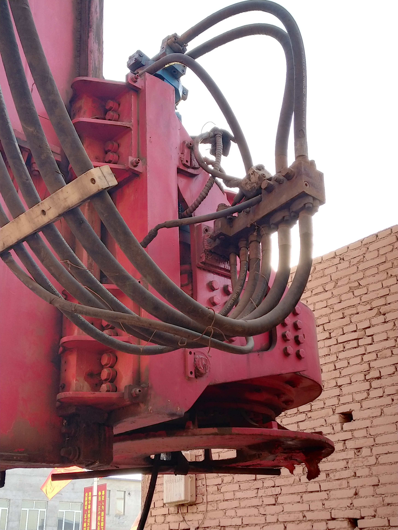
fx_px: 399
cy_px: 265
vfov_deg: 67.3
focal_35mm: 26
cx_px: 199
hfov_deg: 53.1
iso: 100
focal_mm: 3.44
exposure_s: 1/133
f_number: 2
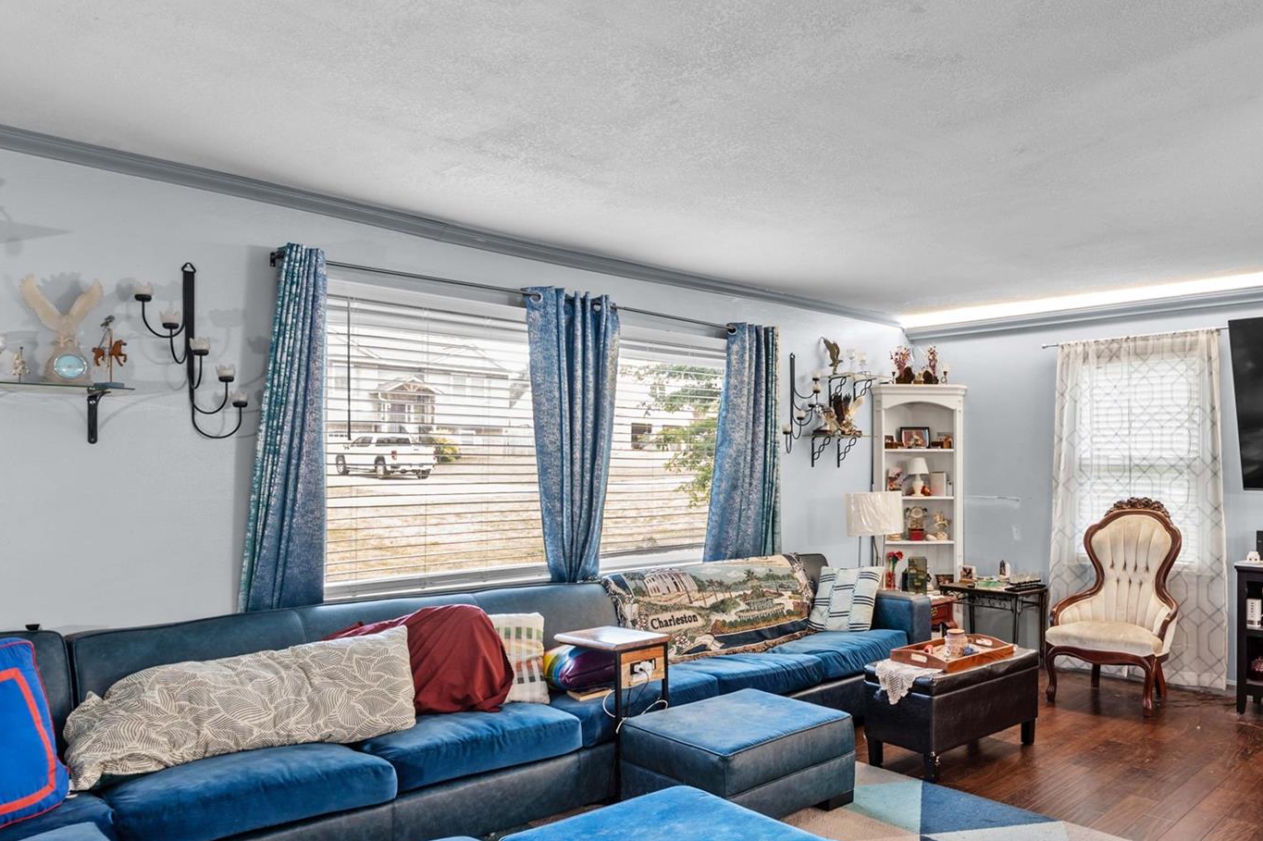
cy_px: 473
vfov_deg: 53.0
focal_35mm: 24
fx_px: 842
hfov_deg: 71.9
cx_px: 824
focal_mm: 16
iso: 100
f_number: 8
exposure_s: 1.3
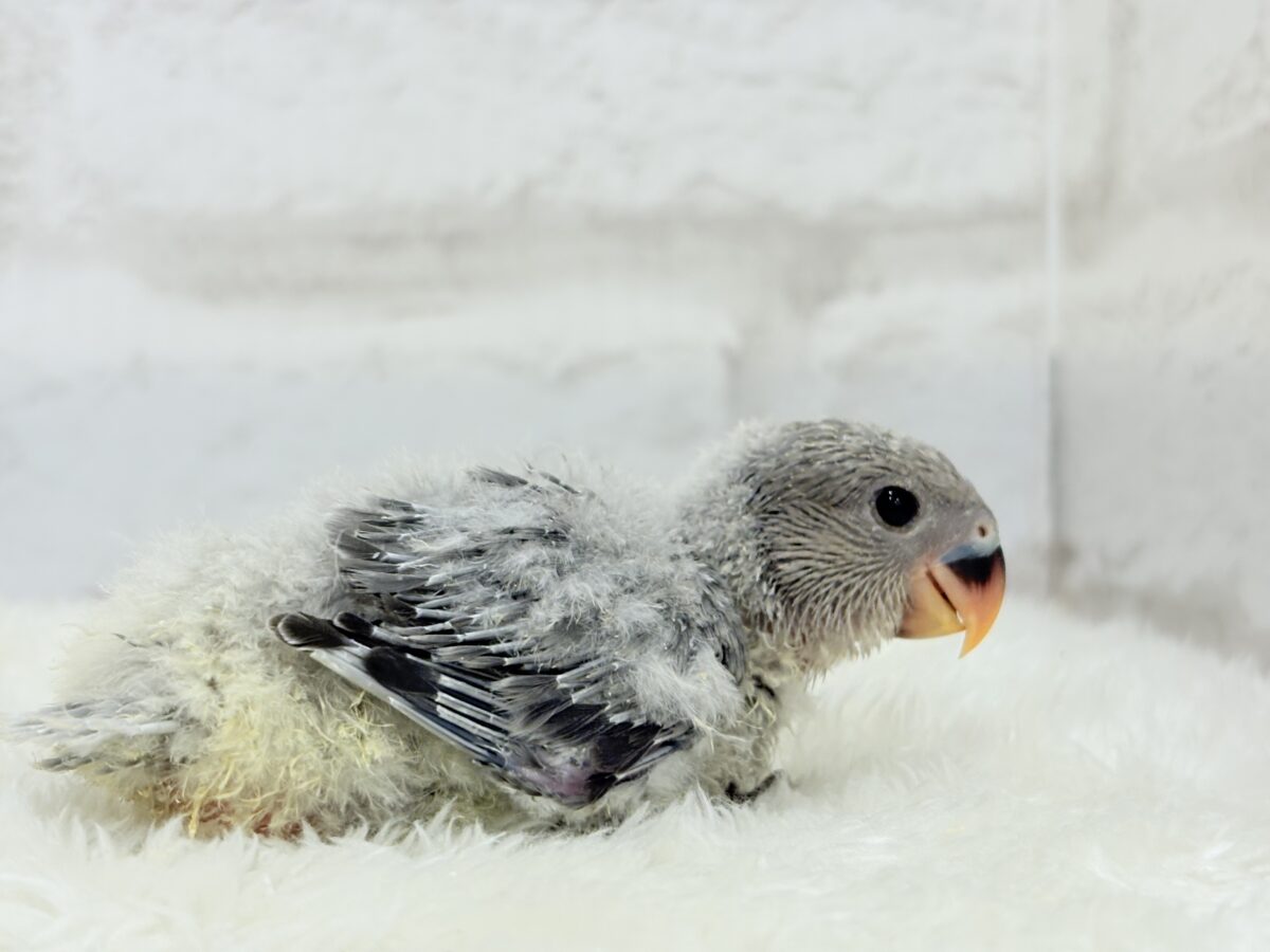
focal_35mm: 52
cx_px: 635
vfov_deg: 28.0
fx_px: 1908
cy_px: 476
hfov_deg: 36.8
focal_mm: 5.96
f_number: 1.6
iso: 80
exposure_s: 1/100
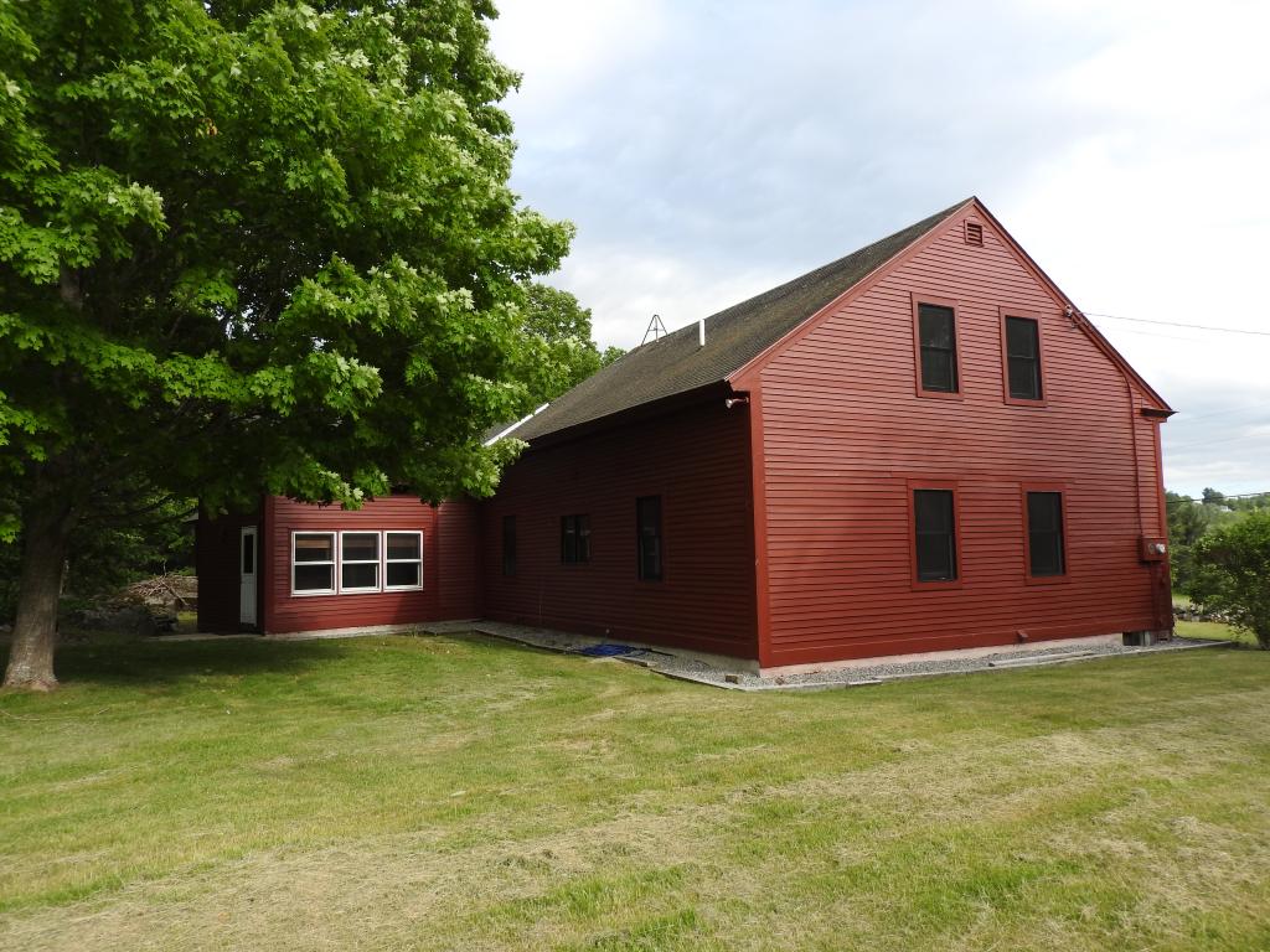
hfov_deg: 71.6
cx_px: 635
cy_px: 476
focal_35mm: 24
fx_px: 881
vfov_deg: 56.8
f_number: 3.3
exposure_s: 1/640
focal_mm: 4.3
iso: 100
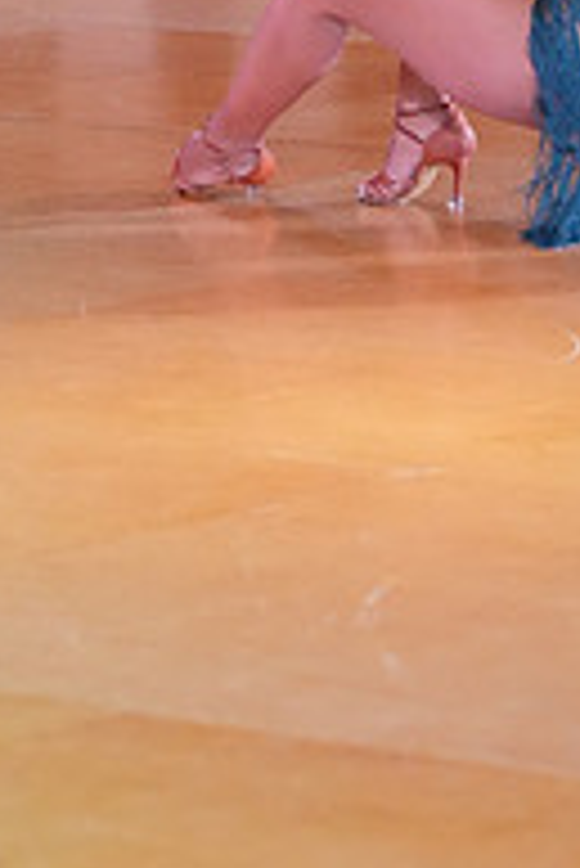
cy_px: -274
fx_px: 7164
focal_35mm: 297
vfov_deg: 6.9
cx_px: 668
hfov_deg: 4.6
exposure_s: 1/500
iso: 5000
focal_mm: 99
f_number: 3.5
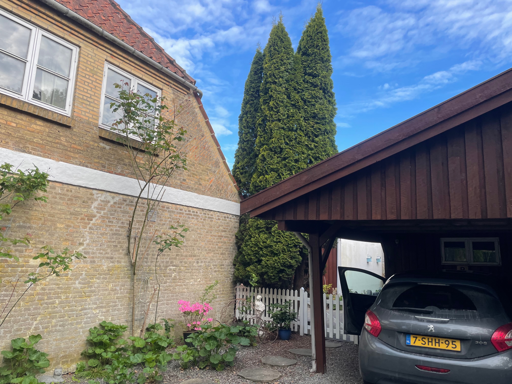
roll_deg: -1.2
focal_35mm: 26
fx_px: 385
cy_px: 192
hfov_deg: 67.3
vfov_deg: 53.1
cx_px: 256
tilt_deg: +11.1
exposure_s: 1/626
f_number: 1.6
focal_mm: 4.2
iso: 32
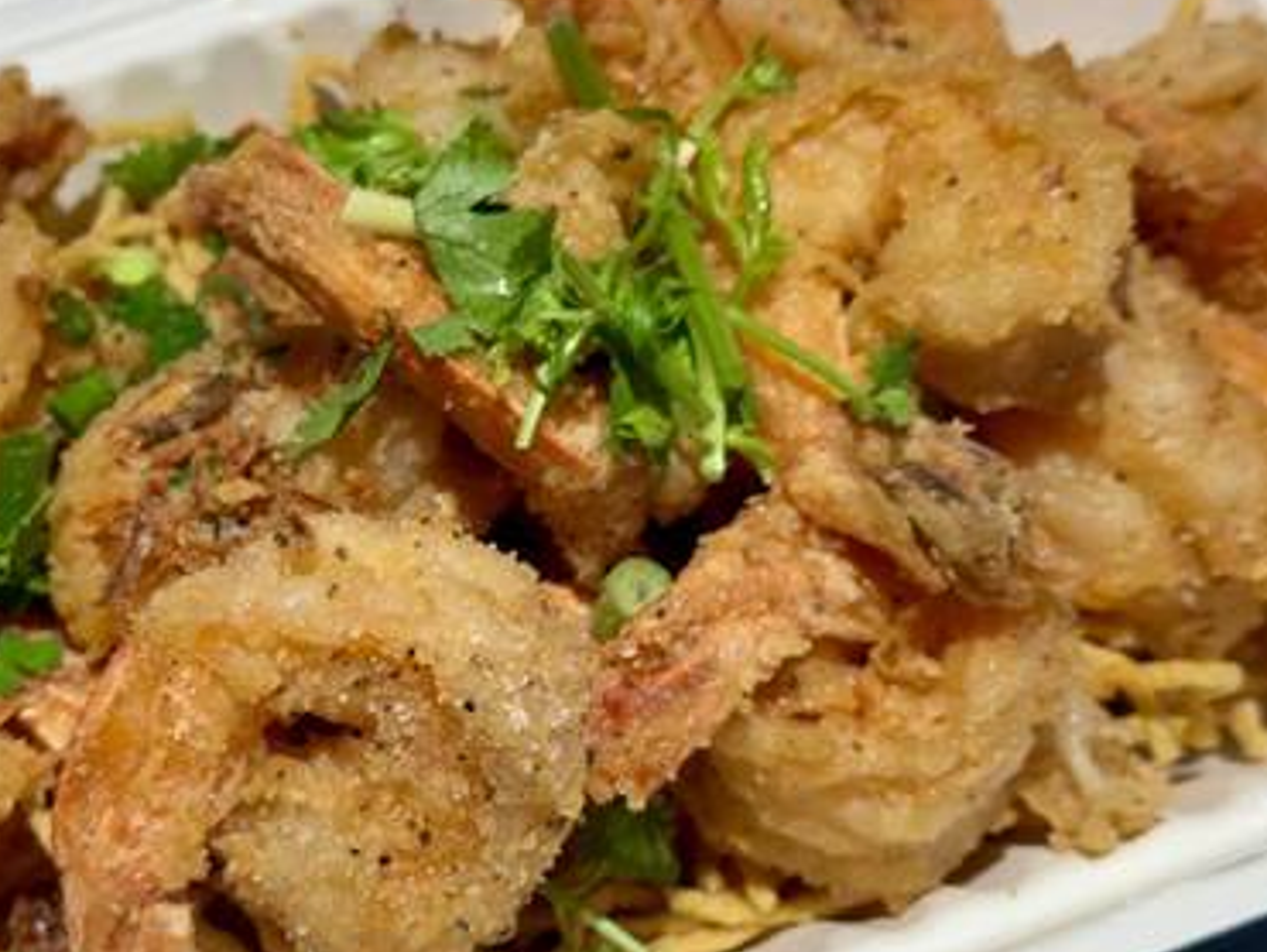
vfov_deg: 19.4
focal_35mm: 76
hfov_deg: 25.5
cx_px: 431
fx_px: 2784
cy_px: 534
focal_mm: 6.86
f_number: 1.78
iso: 64
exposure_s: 1/100
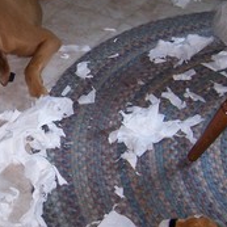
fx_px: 690
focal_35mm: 93
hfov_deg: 18.2
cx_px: -5
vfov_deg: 18.7
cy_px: 93
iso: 140
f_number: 2.8
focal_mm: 6.3
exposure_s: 1/60
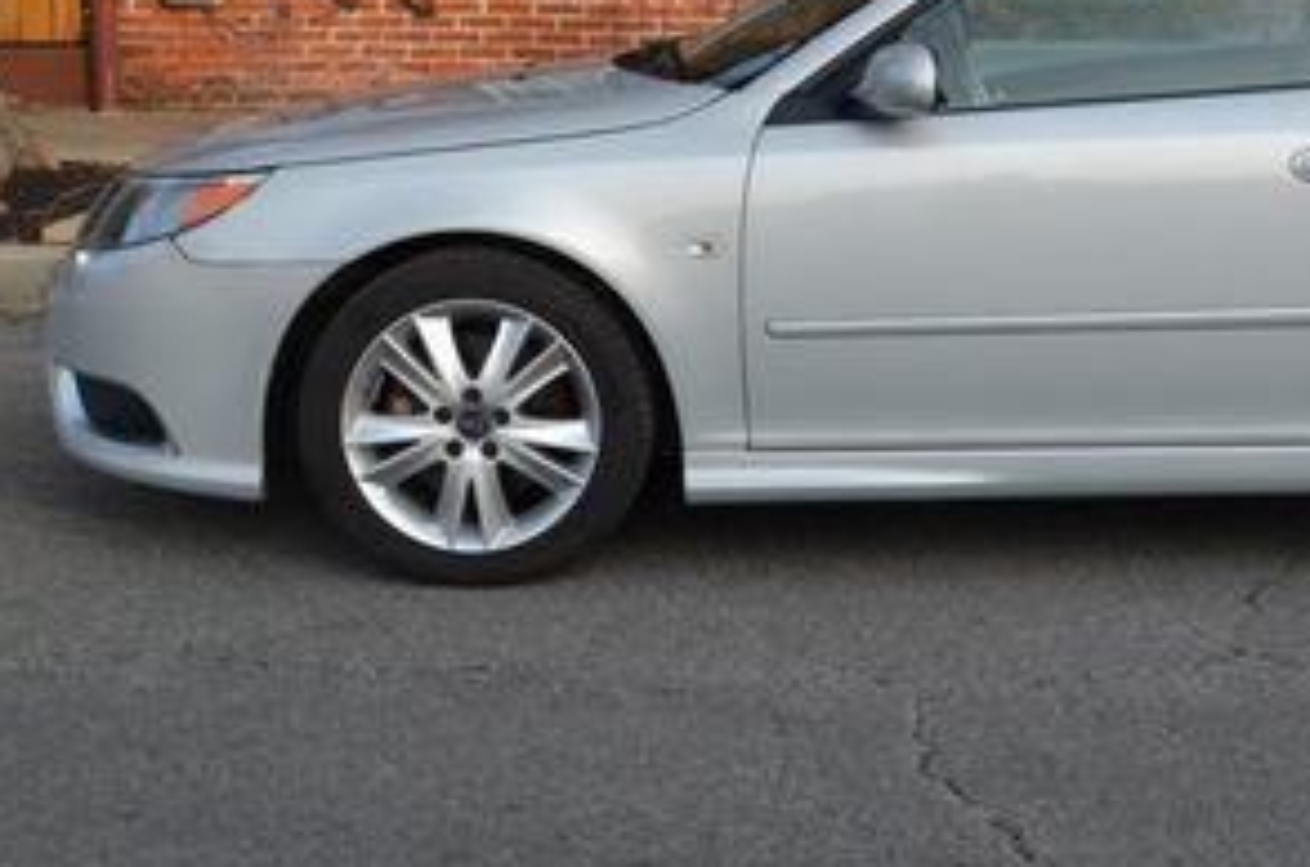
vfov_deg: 18.7
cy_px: 174
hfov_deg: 27.1
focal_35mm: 72
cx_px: 1198
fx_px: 2614
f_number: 7.1
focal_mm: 22
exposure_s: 1/200
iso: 200
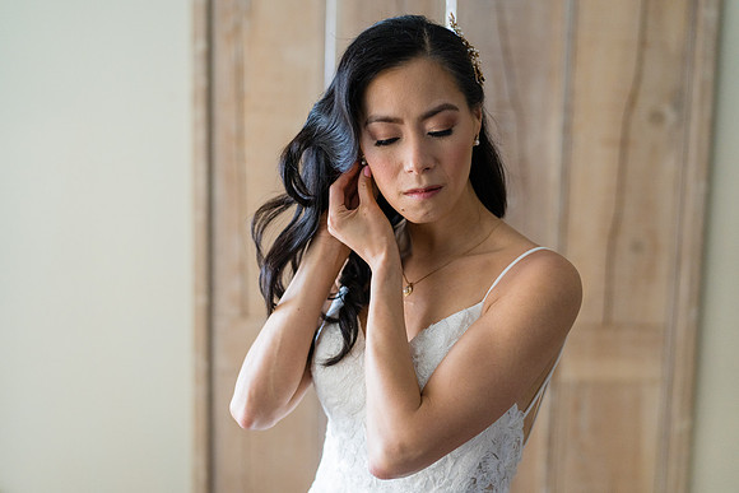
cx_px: 357
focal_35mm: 52
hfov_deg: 38.3
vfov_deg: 26.1
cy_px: 254
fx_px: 1063
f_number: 1.8
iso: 1250
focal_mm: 50
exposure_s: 1/500
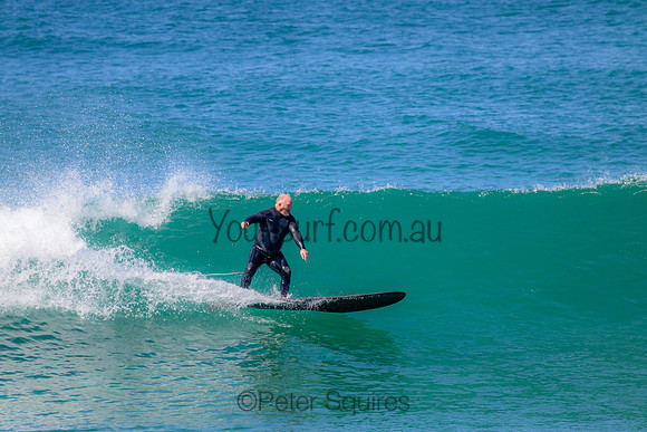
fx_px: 14380
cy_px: 216
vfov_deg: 1.7
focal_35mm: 800
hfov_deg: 2.6
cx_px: 324
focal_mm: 800
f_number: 11
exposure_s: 1/1000
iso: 1000
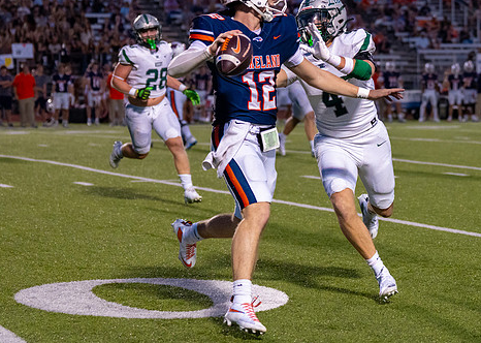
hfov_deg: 14.4
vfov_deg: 10.3
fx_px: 1897
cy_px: 119
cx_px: 313
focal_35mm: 139
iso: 1600
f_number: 2.8
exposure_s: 1/1000
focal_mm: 70
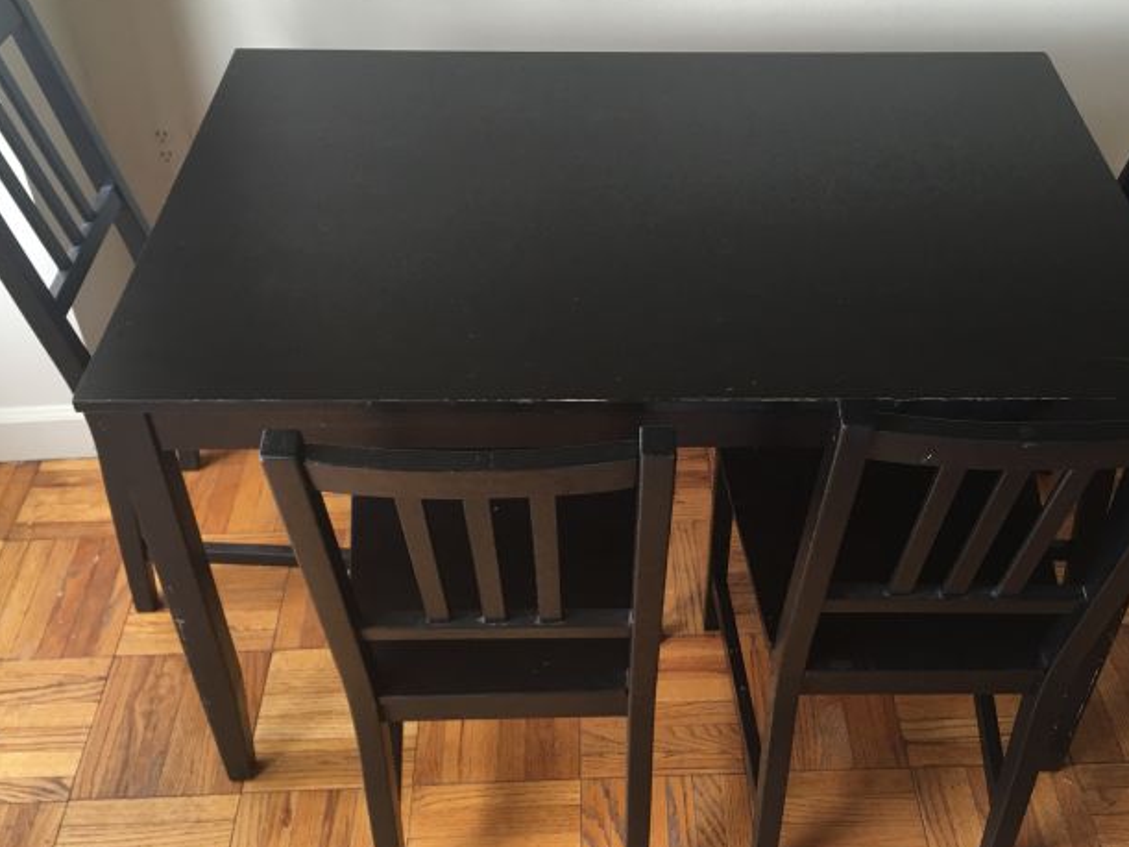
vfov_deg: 37.5
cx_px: 643
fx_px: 1239
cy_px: 335
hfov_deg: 48.8
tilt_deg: -40.6
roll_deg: -1.7
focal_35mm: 38
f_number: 2.2
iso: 32
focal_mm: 4.15
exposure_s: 1/30
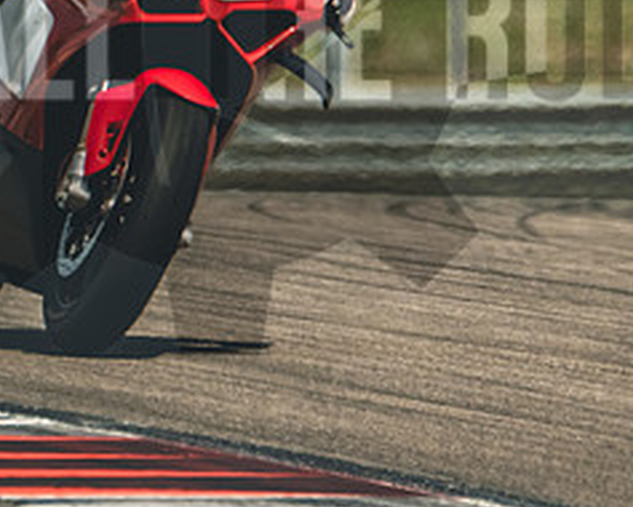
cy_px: 31
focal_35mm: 1379
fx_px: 25856
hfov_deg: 1.4
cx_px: 219
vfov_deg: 1.1
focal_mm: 400
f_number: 5.6
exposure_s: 1/2500
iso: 1000
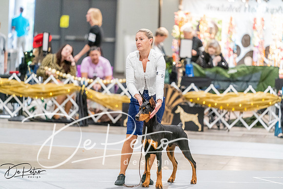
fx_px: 1573
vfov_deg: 6.9
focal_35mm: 200
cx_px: 142
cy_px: 94
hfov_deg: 10.3
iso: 6400
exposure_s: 1/250
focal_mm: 200
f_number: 2.8
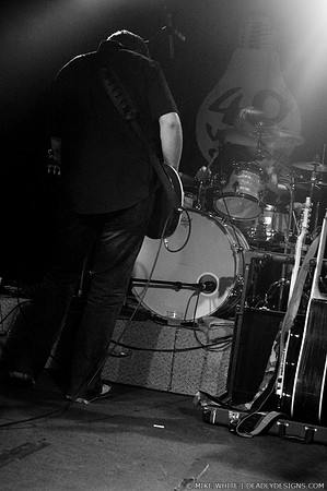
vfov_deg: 37.9
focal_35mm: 52
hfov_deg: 25.7
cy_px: 246
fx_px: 717
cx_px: 164
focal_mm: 35
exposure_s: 1/50
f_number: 2.8
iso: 800
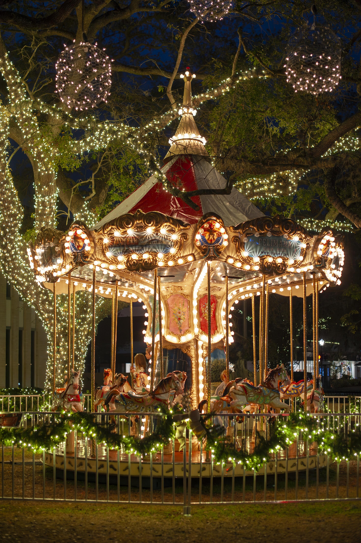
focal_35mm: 50
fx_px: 753
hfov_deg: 27.0
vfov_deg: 39.6
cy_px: 272
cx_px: 180
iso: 1600
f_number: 2.5
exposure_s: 1/250
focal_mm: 50
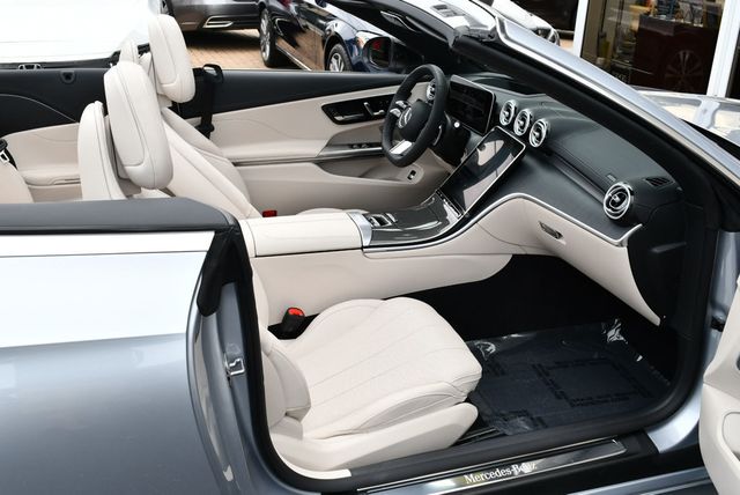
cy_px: 248
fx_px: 741
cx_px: 370
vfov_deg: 36.9
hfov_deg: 53.1
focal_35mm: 36
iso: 200
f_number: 5.6
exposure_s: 1/250
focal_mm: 18
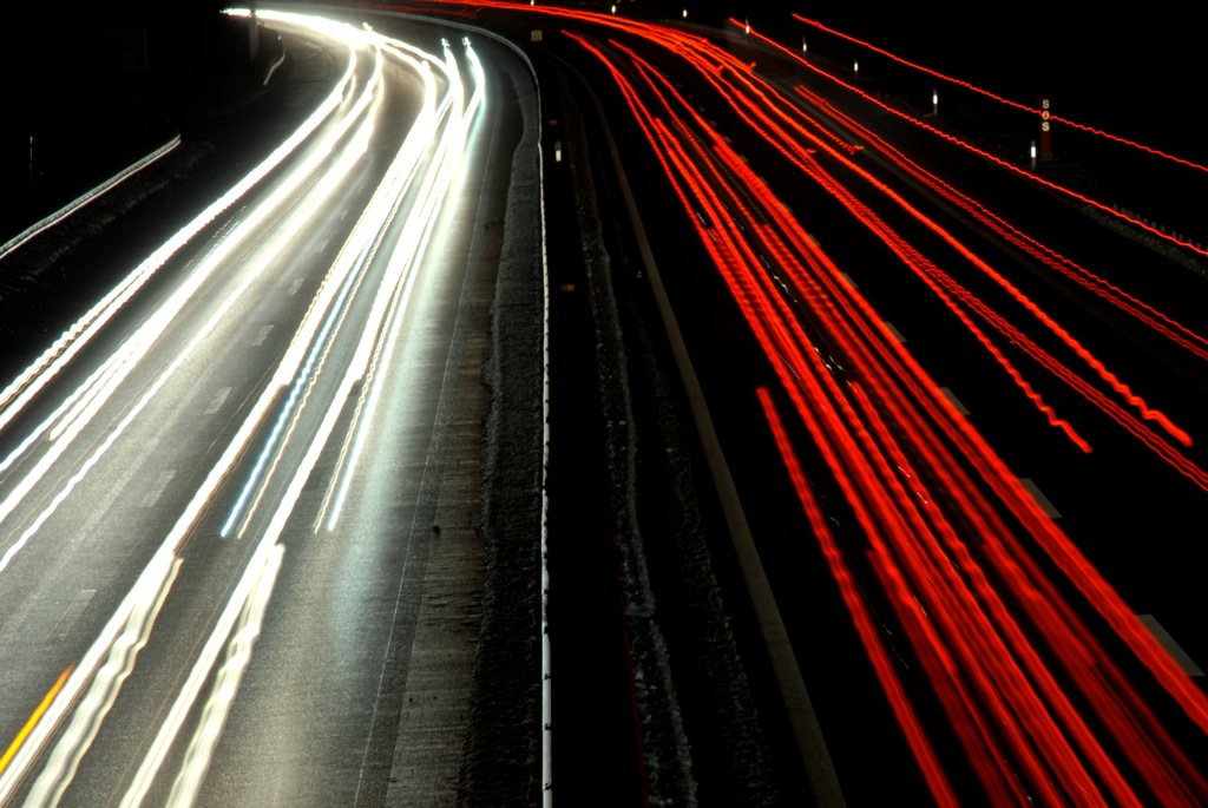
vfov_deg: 7.6
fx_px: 6046
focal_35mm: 180
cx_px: 604
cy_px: 404
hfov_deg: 11.4
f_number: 14
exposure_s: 10
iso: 100
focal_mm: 120
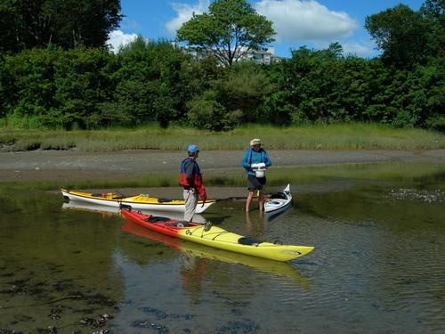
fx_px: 489
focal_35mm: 38
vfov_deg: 37.7
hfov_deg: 49.0
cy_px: 167
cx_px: 222
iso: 50
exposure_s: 1/781
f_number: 4.8
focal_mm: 7.8
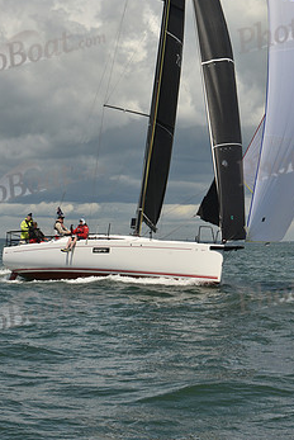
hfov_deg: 11.7
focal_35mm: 117
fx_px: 1430
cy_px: 105
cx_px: 172
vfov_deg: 17.4
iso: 320
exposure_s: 1/800
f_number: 14
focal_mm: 70
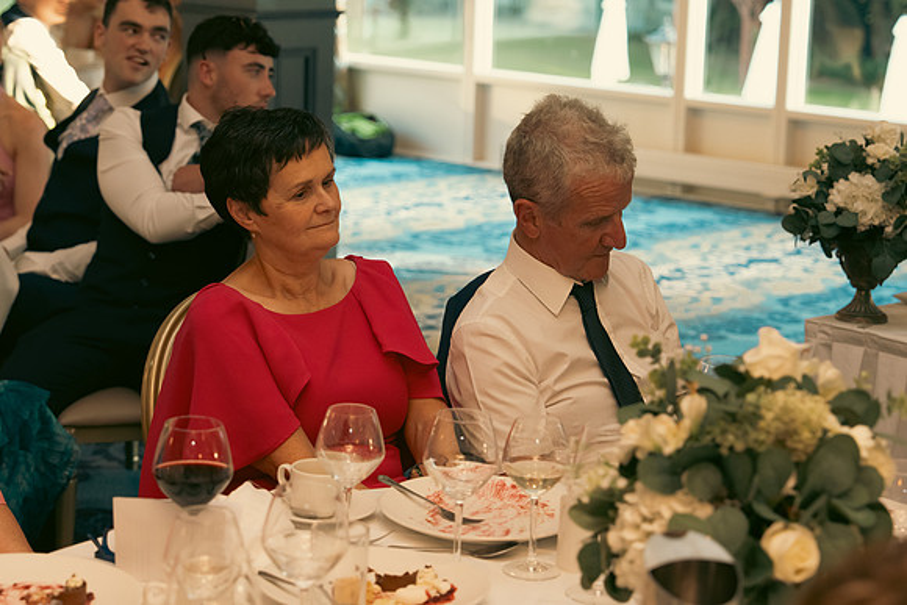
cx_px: 454
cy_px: 302
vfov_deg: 15.5
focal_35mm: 88
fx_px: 2218
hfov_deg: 23.1
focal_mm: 59
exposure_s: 1/160
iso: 1600
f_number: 3.5
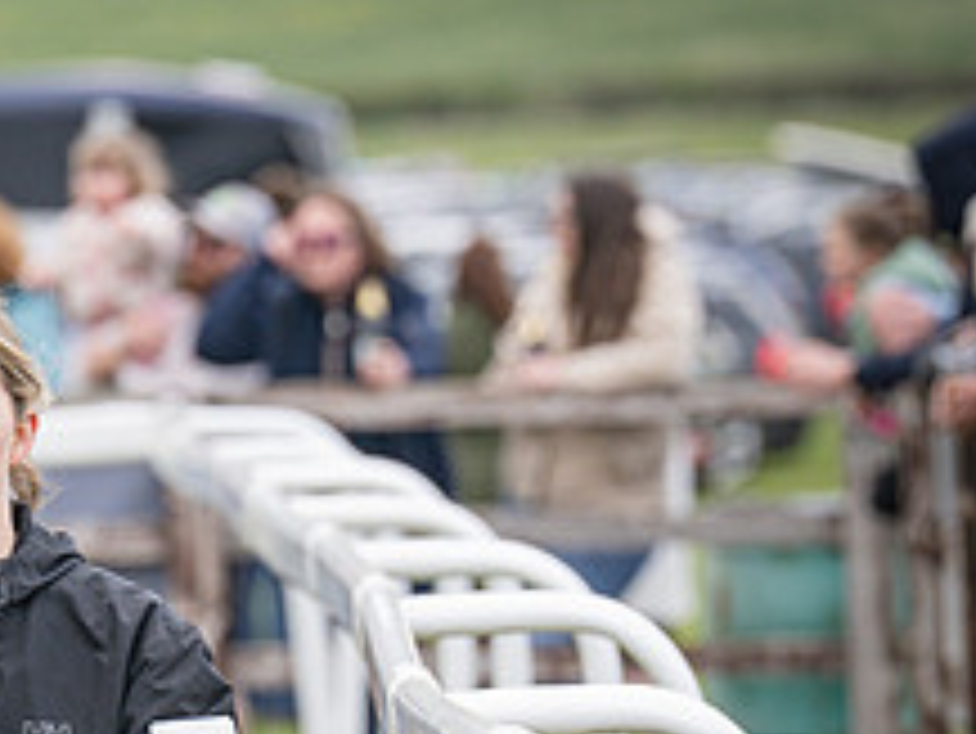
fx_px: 16898
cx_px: -204
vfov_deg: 2.5
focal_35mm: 599
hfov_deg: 3.3
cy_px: 759
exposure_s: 1/1000
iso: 400
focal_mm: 195
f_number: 4.5
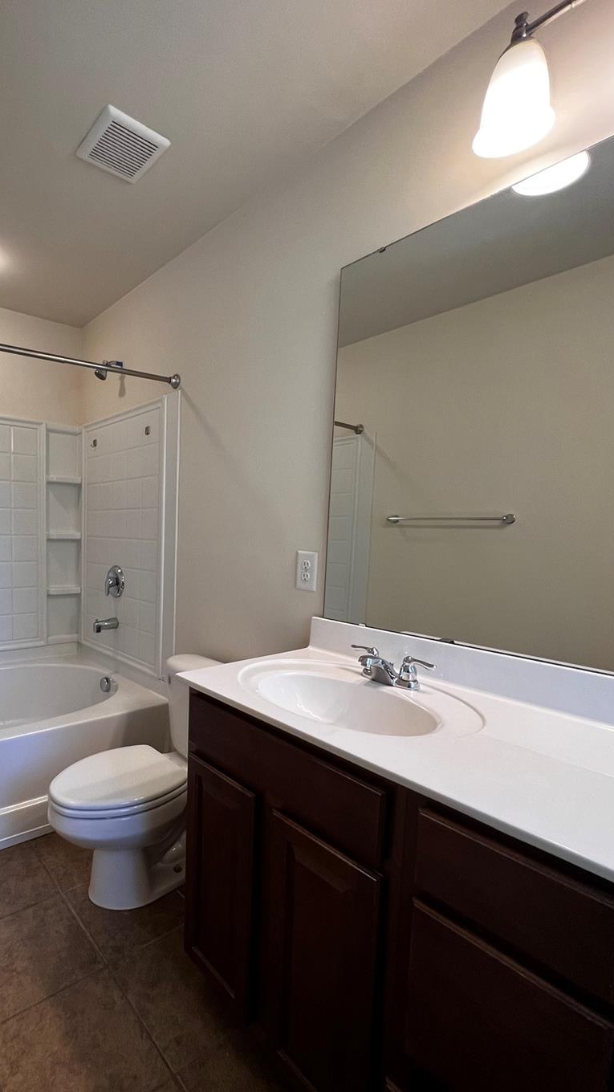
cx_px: 173
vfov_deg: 99.3
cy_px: 578
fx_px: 463
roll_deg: -1.7
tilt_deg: -5.2
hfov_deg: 64.1
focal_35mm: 16
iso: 200
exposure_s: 1/120
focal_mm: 1.57
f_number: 1.8
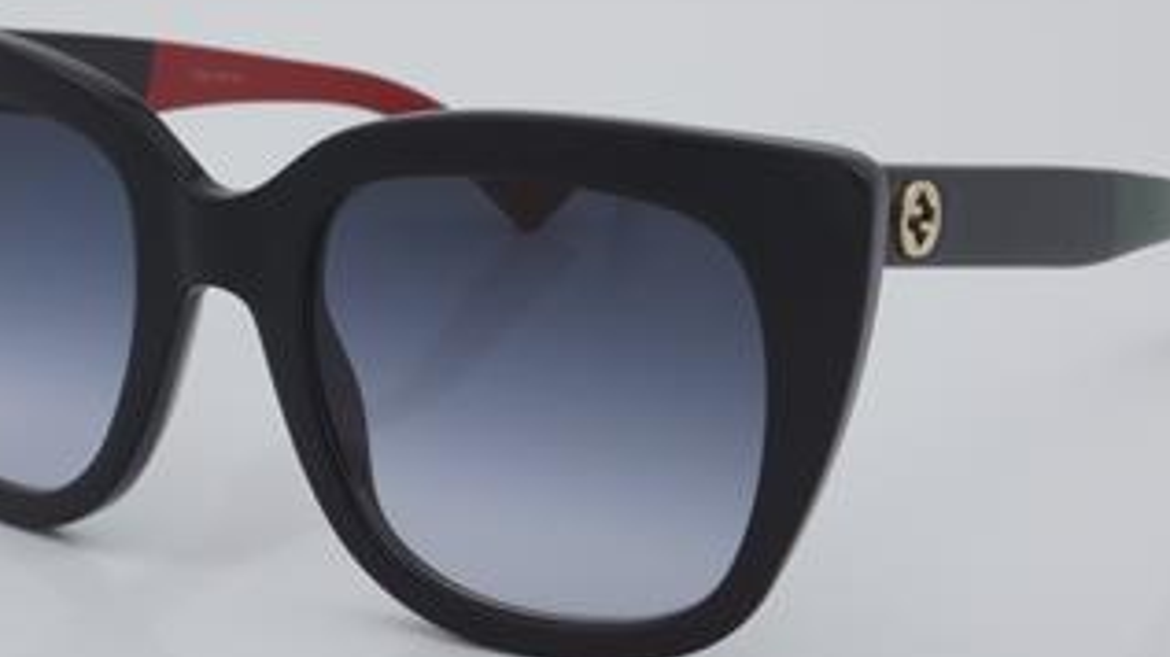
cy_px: 317
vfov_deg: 12.2
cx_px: 528
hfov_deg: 21.6
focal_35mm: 99
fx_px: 3070
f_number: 32
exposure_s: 1/4
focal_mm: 50
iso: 100
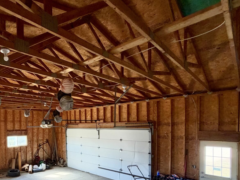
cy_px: 131
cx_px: 62
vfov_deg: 56.5
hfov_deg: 69.4
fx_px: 159
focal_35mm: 23
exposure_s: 1/60
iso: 400
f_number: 2.2
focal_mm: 2.22
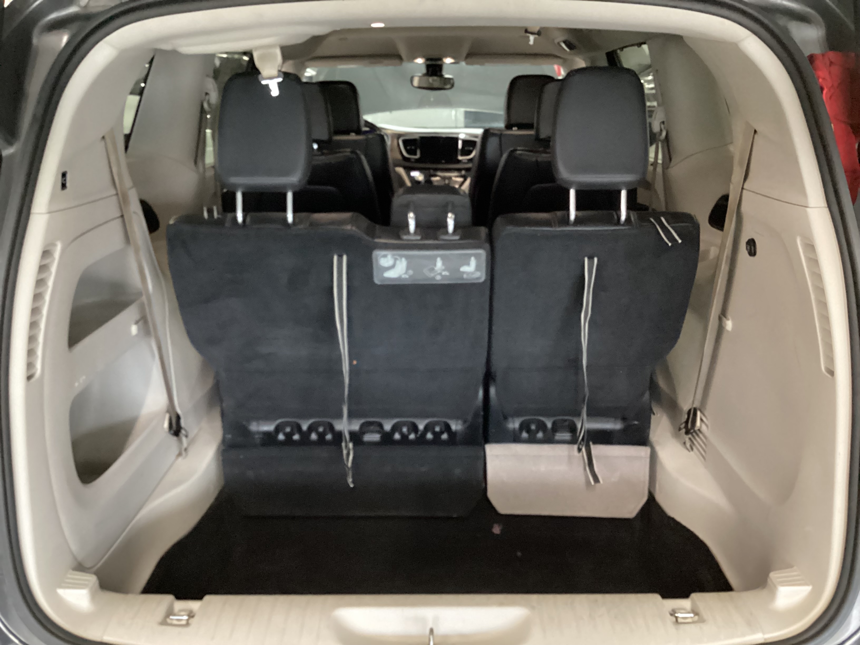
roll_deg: +0.2
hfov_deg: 58.4
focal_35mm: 31
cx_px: 430
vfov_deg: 45.4
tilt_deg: -19.5
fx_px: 770
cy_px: 322
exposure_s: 1/20
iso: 640
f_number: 2.4
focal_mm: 3.3
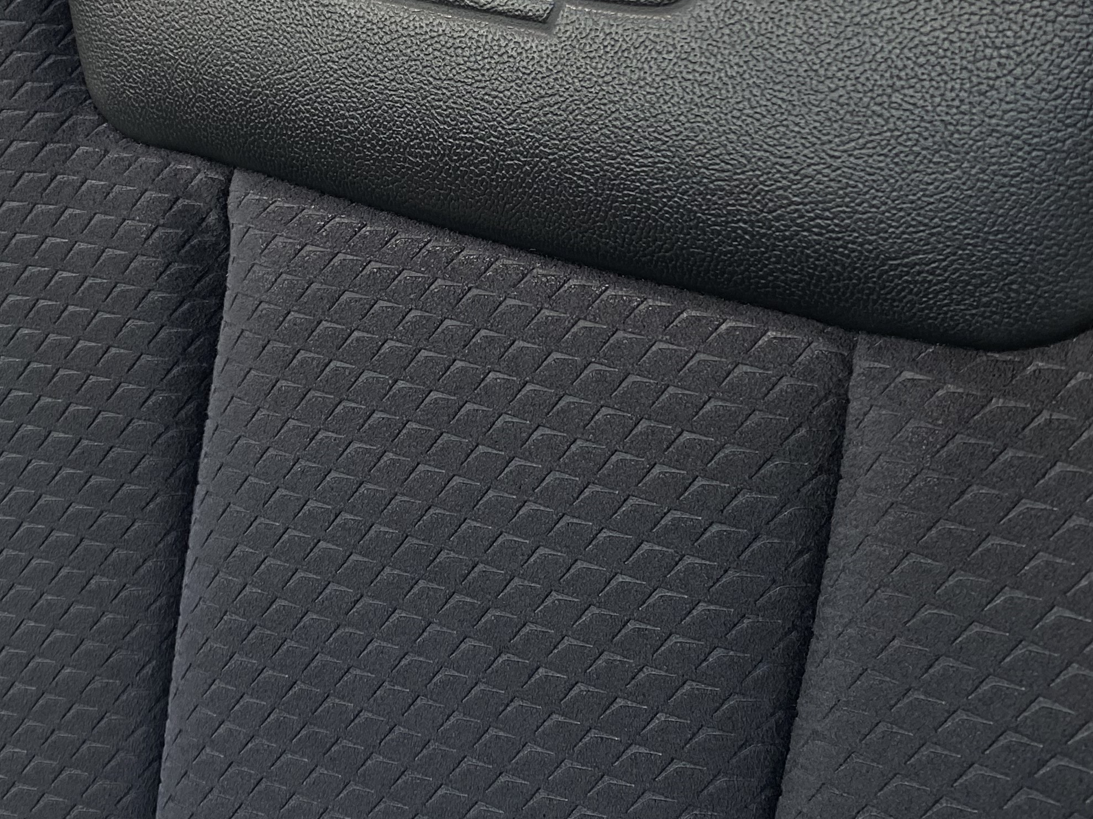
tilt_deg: -13.2
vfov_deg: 26.3
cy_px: 40
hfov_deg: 36.1
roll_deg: +5.6
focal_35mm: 53
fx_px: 1673
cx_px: 442
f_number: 1.8
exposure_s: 1/122
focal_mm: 4.25
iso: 50
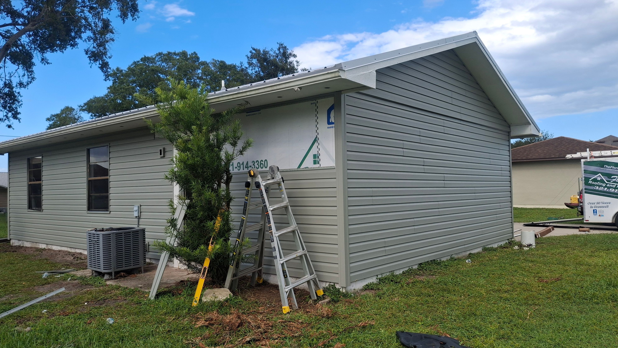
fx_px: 459
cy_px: 172
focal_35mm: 28
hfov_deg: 67.9
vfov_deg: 41.5
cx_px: 302
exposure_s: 1/1326
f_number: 1.8
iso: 32
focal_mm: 4.69
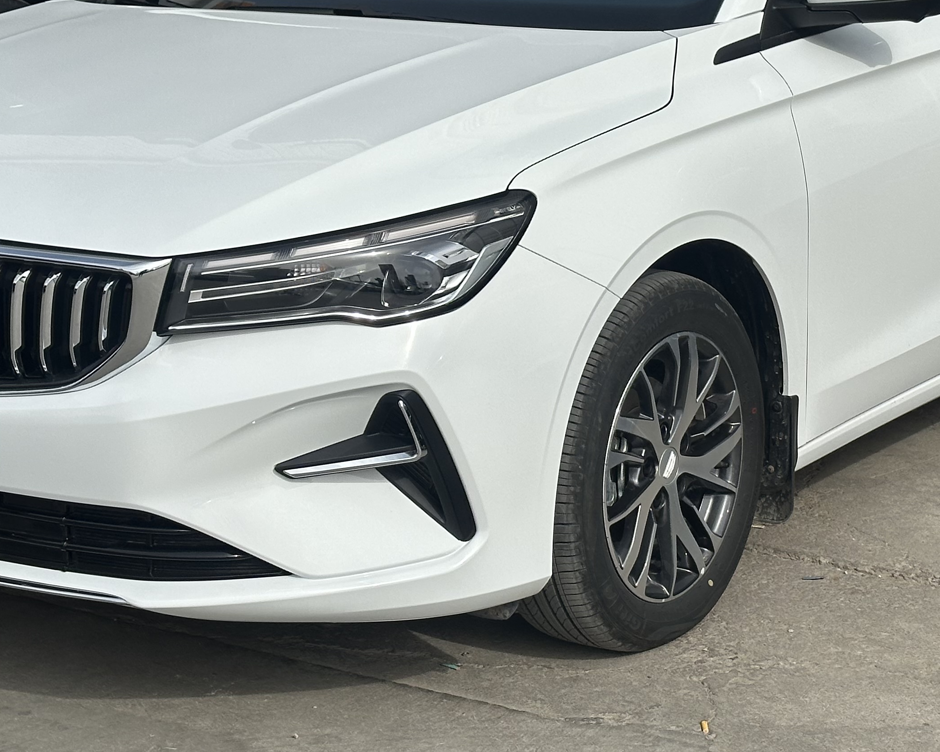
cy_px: 205
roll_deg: +0.3
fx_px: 2504
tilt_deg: -8.5
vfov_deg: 17.0
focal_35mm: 90
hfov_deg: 21.3
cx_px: 489
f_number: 1.78
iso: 64
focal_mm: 6.86
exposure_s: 1/5556
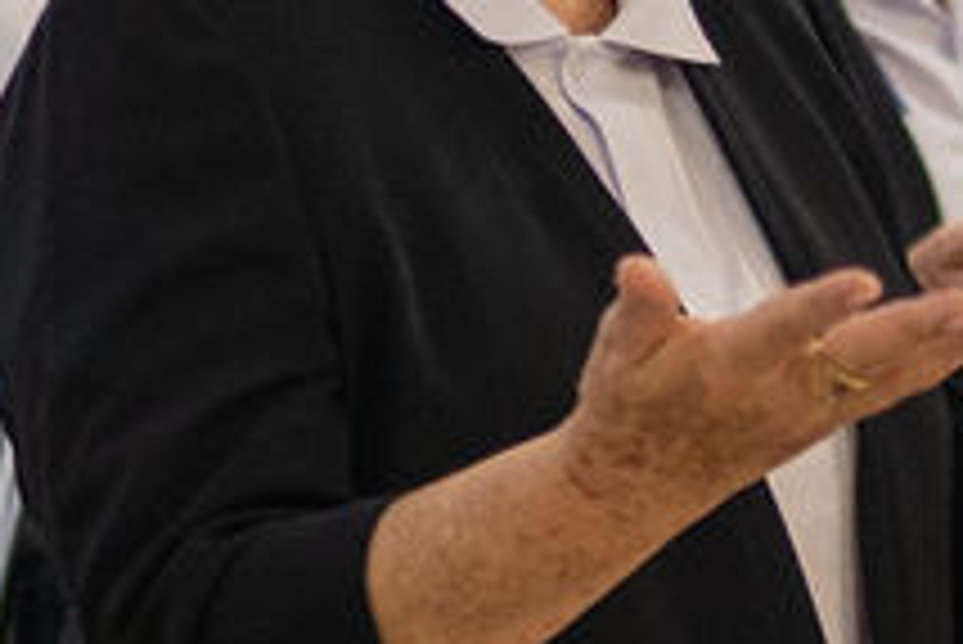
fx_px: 6665
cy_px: 25
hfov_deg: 8.3
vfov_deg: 5.5
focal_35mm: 249
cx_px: 558
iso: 1000
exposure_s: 1/160
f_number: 1.8
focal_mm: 35
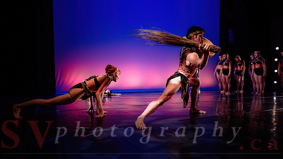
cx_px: 142
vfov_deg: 45.5
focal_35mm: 25
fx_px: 189
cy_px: 94
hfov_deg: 73.8
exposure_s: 1/500
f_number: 1.4
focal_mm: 24
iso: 1000
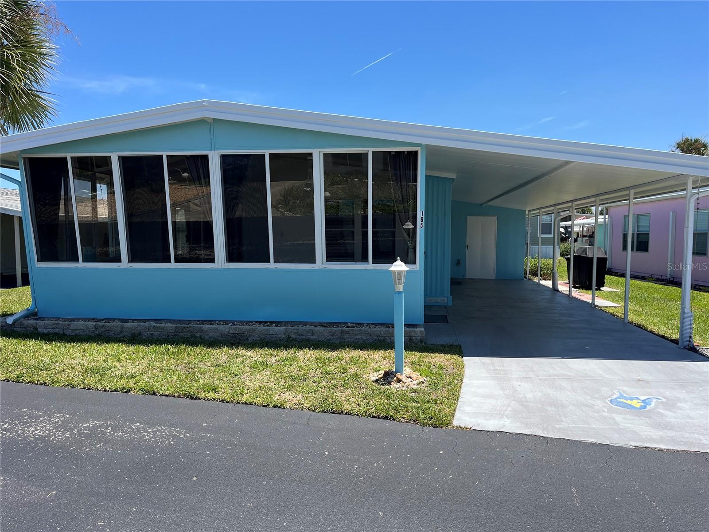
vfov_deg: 53.1
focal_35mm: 26
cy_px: 266
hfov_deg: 67.3
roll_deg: -0.5
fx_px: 533
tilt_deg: -4.0
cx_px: 354
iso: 50
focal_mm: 5.1
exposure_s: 1/2755
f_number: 1.6
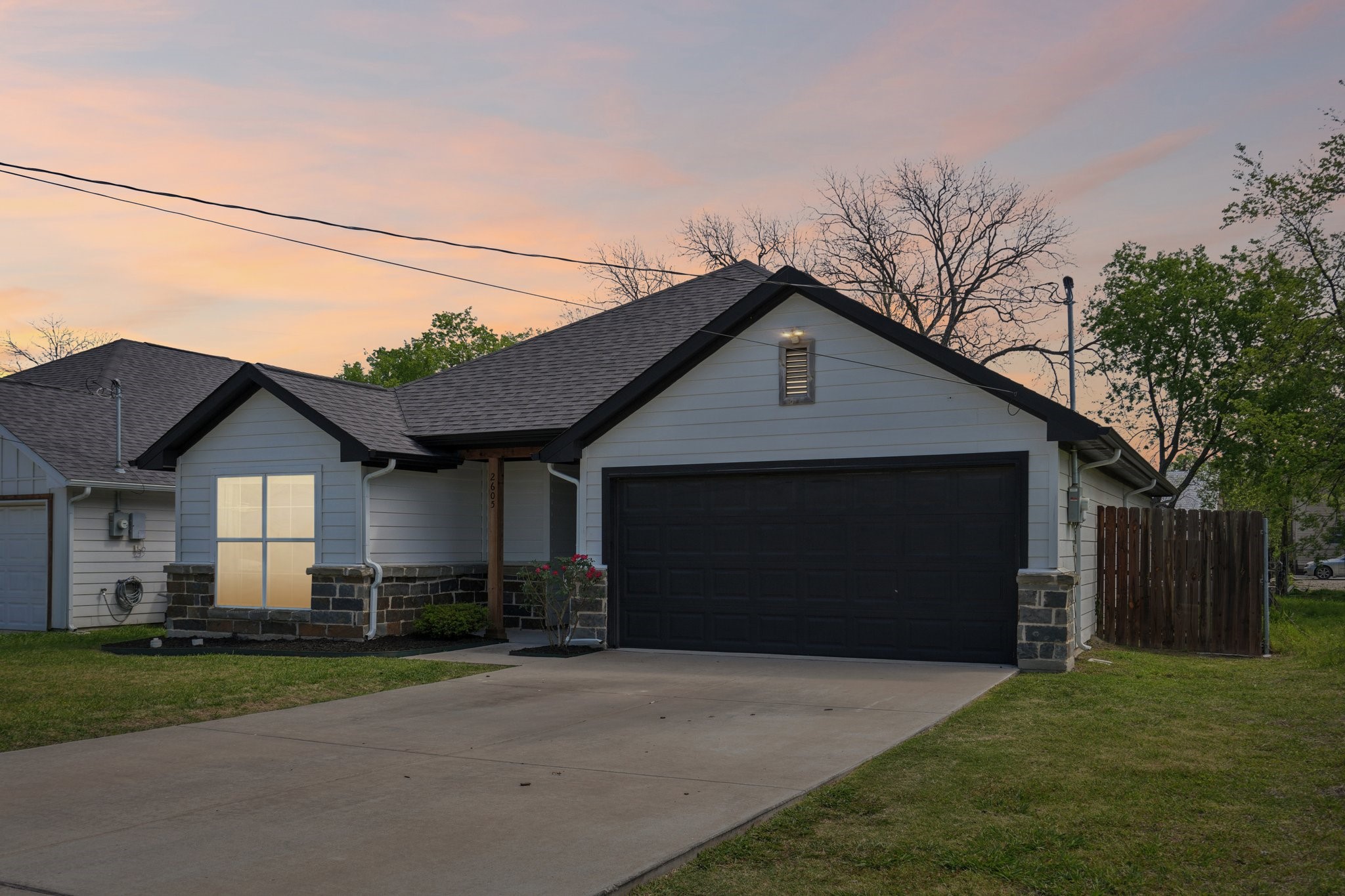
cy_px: 448
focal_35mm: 30
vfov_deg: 43.6
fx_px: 1121
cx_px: 672
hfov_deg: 61.9
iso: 100
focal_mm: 30
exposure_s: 1/320
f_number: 8
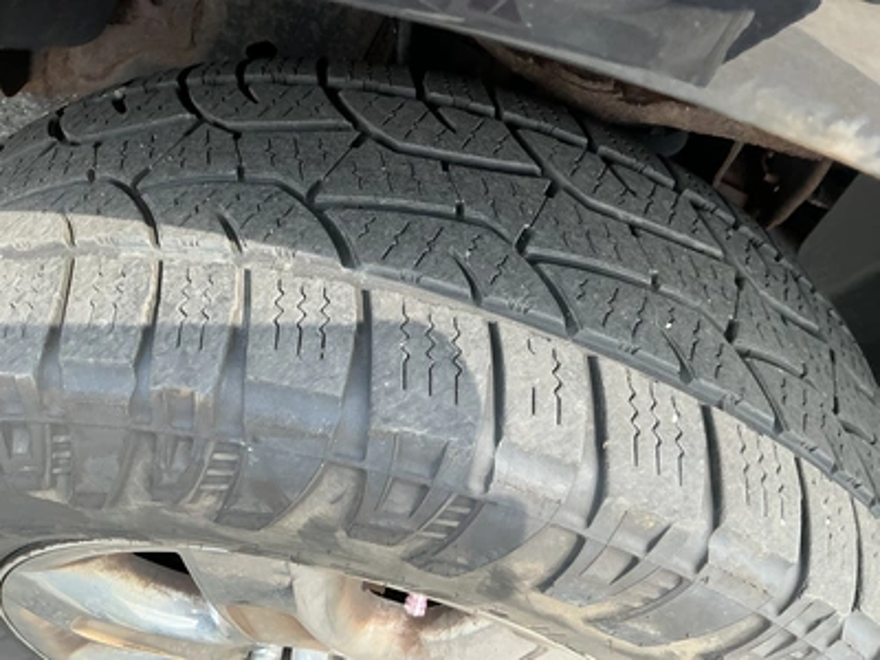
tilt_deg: -46.5
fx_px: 712
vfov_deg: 49.7
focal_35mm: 28
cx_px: 440
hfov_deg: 63.4
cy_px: 330
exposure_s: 1/172
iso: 32
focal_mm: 3
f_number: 1.8
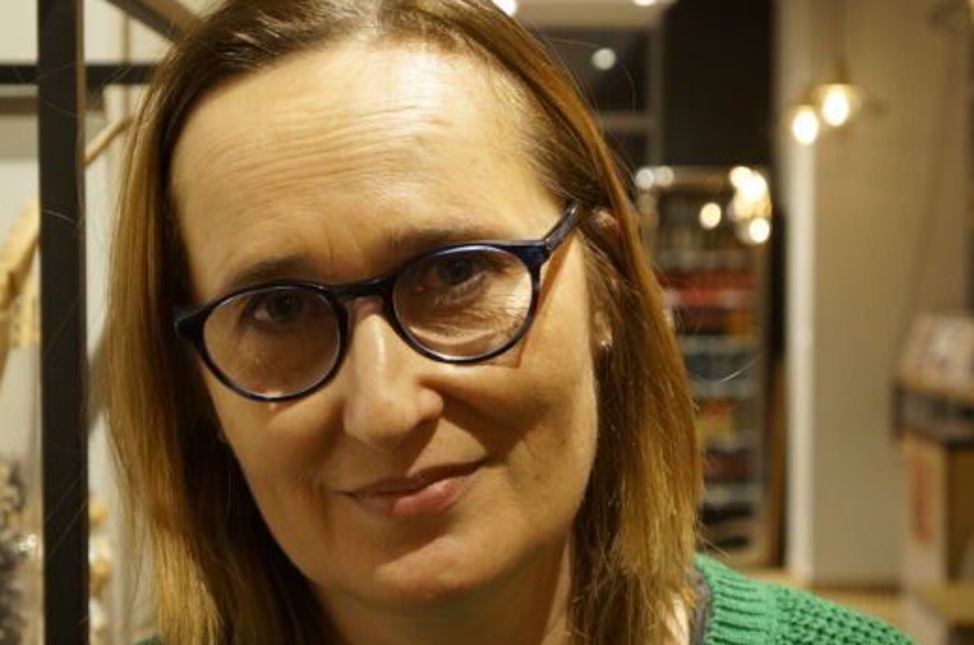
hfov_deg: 27.4
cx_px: 449
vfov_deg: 18.4
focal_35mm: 74
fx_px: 1998
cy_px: 310
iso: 1000
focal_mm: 32
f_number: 4
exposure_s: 1/60
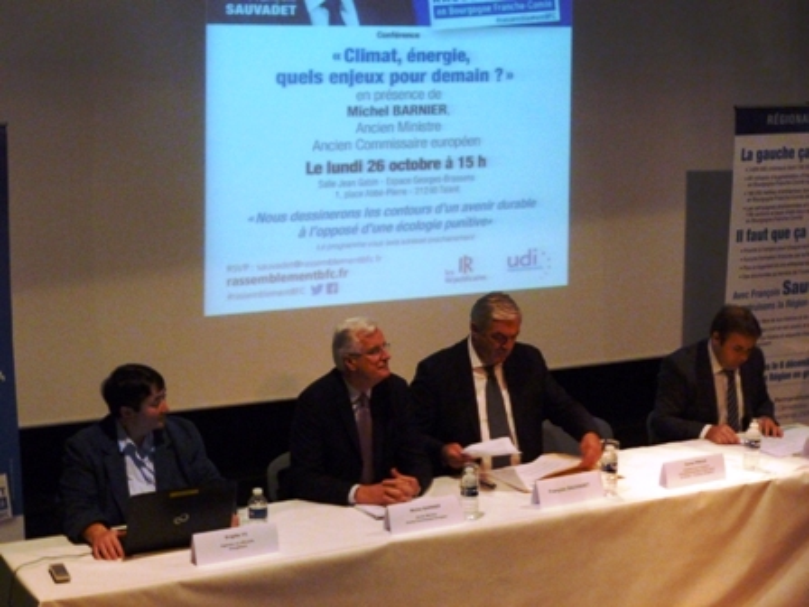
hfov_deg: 28.2
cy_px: 304
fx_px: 1613
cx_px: 404
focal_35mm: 69
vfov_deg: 21.3
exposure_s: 1/10
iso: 800
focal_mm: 12.3
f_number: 4.6
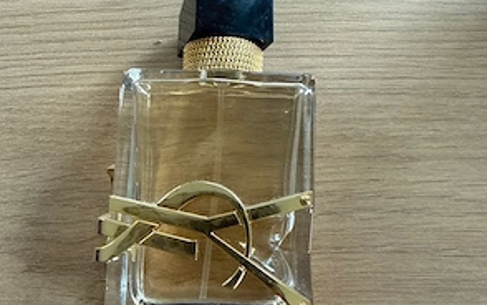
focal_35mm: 36
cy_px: 151
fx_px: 478
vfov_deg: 35.4
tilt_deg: -80.5
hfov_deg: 54.0
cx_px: 240
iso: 320
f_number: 2.2
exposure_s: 1/71
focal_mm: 2.22
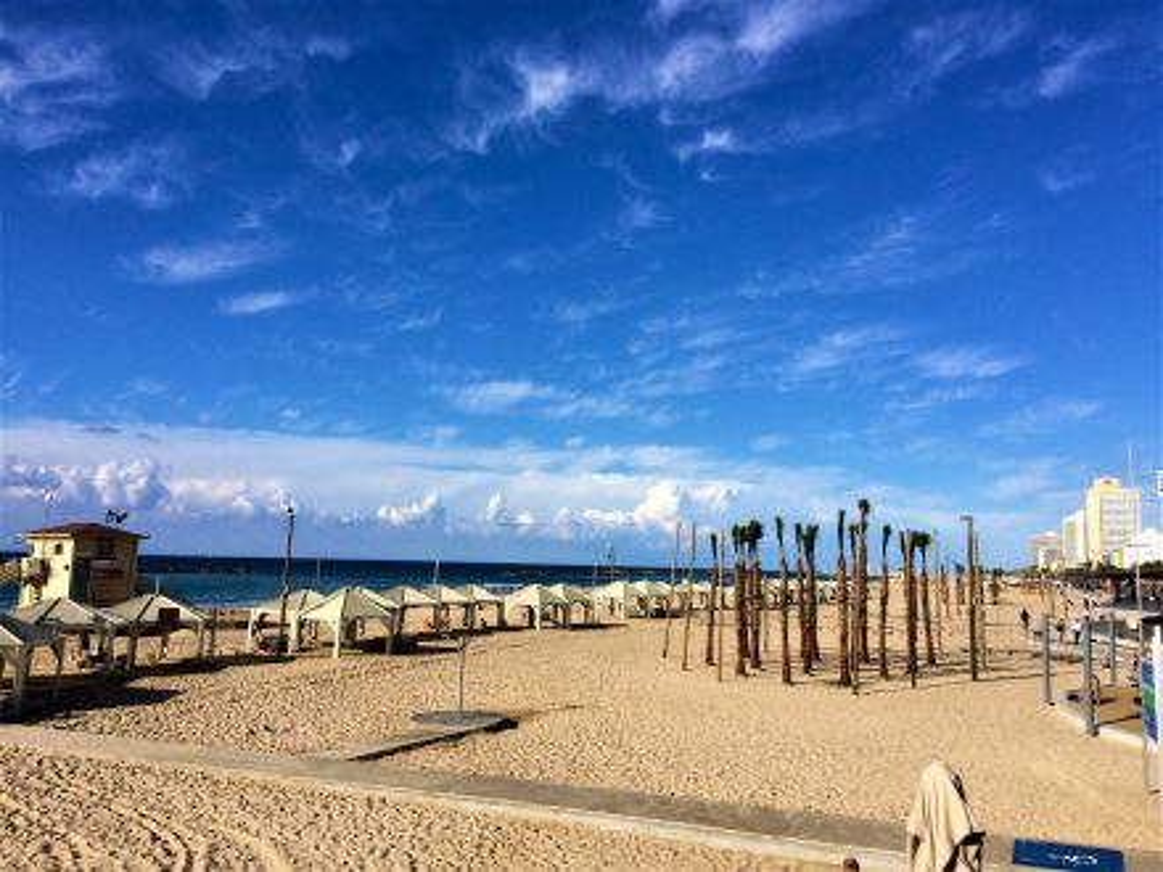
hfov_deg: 61.7
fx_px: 974
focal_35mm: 29
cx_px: 582
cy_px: 436
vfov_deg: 48.2
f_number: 2.2
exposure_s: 1/3731
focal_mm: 4.15
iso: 32
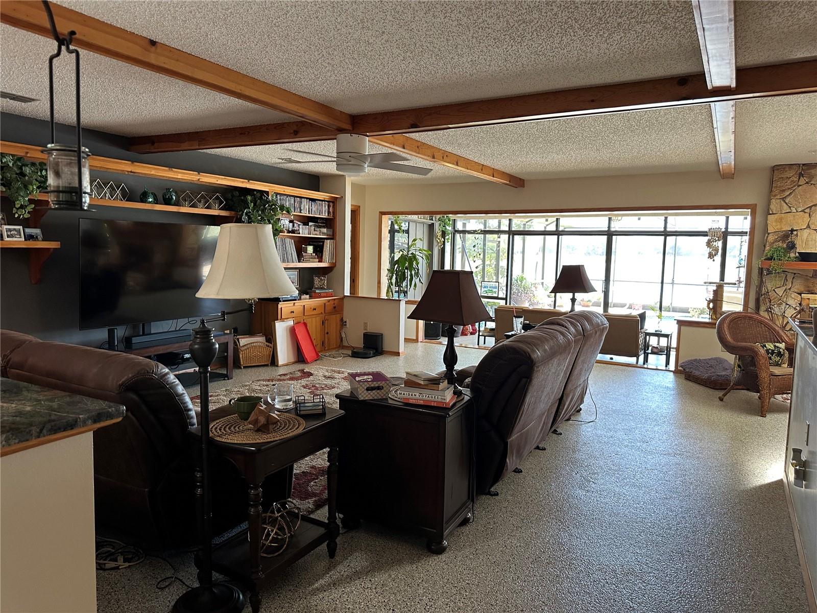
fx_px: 566
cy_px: 306
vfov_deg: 56.8
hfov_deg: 71.6
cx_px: 408
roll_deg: -1.1
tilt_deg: -4.5
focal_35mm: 24
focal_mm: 6.86
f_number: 1.78
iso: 250
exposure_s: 1/77
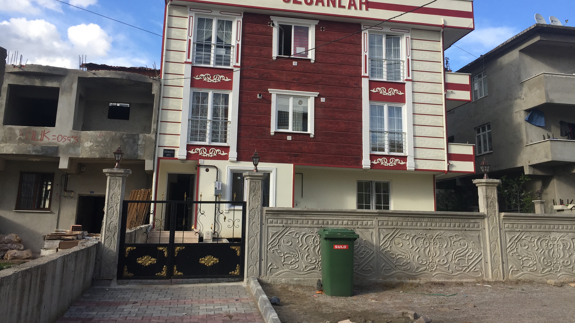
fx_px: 488
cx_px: 286
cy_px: 136
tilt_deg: +11.0
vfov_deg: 36.6
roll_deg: -1.6
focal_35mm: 32
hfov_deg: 61.0
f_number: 2.2
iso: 32
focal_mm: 4.15
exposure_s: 1/920
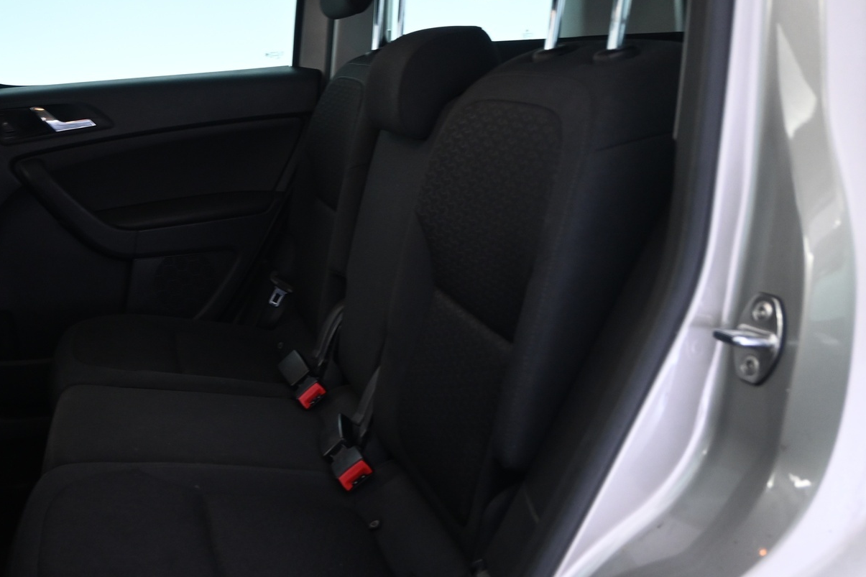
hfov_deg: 48.9
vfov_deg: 33.7
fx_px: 946
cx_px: 355
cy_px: 379
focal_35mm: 39
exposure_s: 1/8
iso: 1000
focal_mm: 19.5
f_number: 3.8
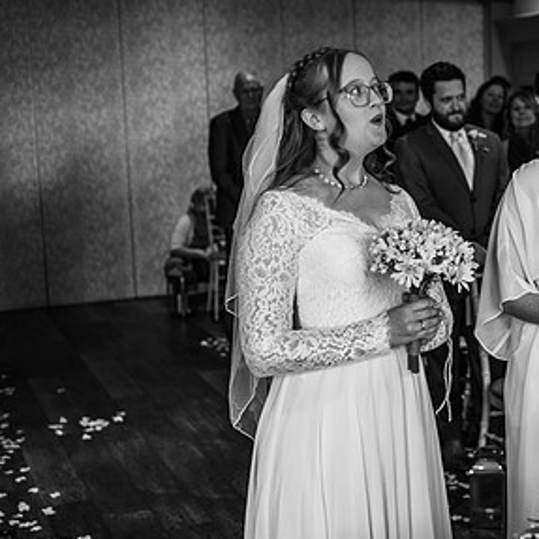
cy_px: 252
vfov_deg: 28.6
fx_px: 1057
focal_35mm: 60
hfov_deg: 27.5
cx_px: 492
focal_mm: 35
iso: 450
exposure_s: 1/200
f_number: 2.2
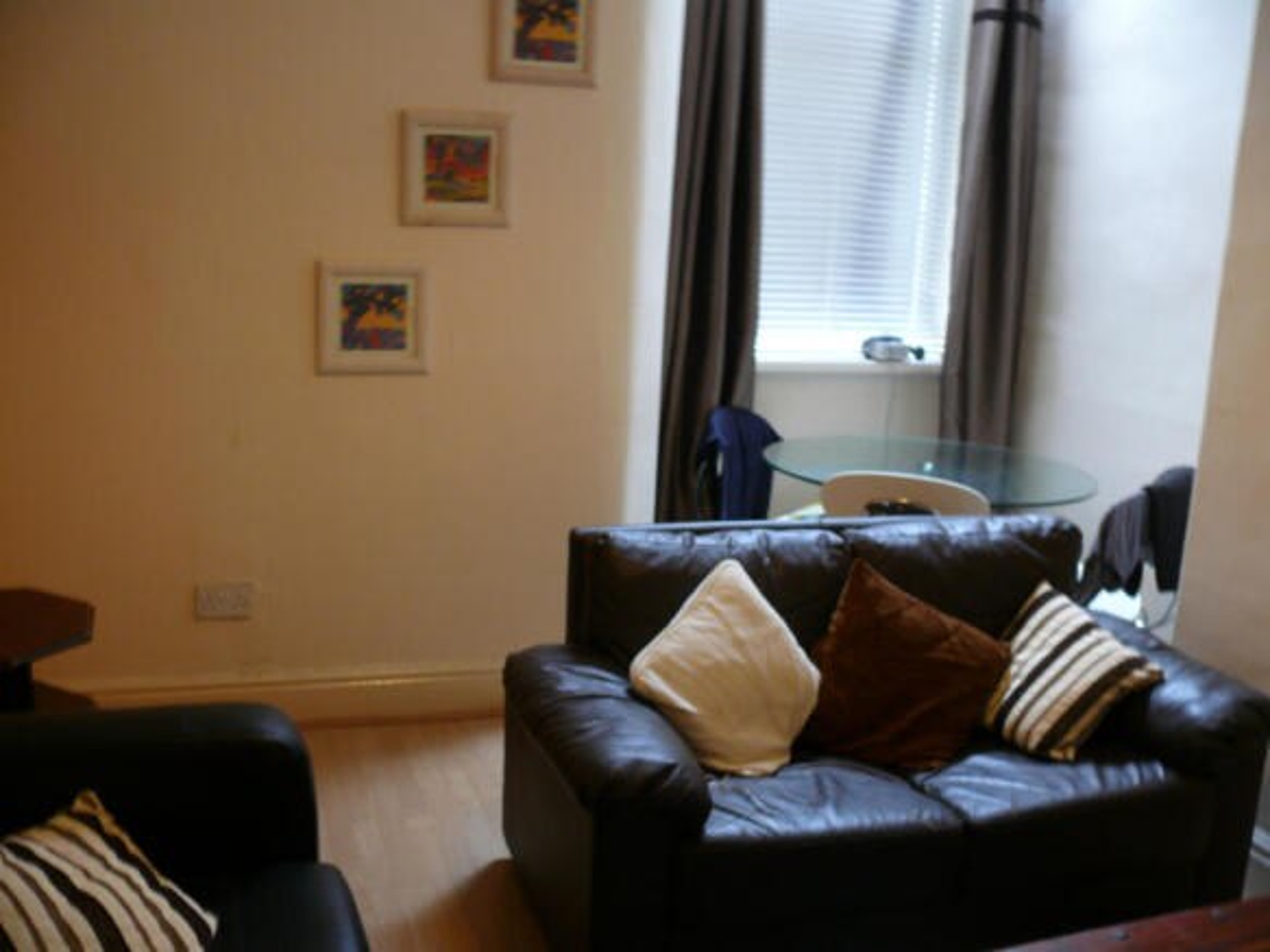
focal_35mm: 35
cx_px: 635
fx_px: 1284
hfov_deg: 52.6
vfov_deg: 40.7
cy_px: 476
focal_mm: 7.4
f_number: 2.8
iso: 200
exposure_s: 1/13
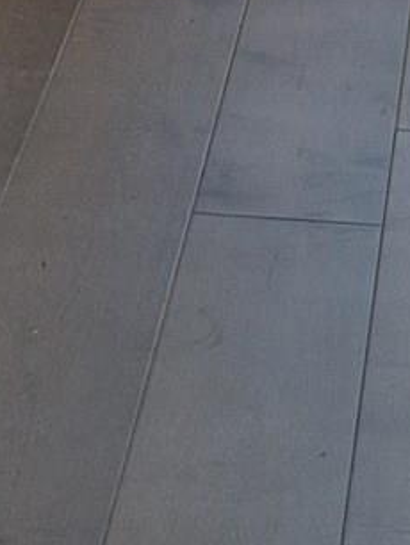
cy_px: -878
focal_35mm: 173
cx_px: 294
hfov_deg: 8.6
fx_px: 2728
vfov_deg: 9.7
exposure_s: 1/120
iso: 50
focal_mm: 5.4
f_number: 1.8
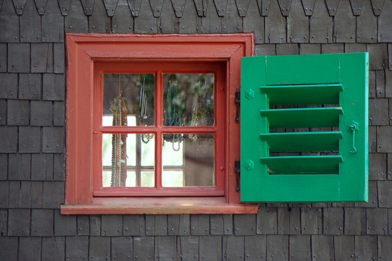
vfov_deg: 6.1
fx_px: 2449
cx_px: 196
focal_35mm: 225
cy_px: 130
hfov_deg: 9.2
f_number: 2.8
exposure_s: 1/125
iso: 200
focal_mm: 150
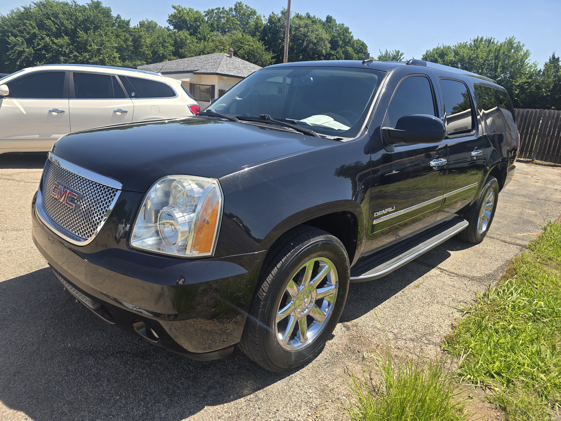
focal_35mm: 23
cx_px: 280
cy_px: 210
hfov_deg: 73.9
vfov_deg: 58.9
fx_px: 373
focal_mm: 6.3
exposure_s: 1/416
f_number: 1.7
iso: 12
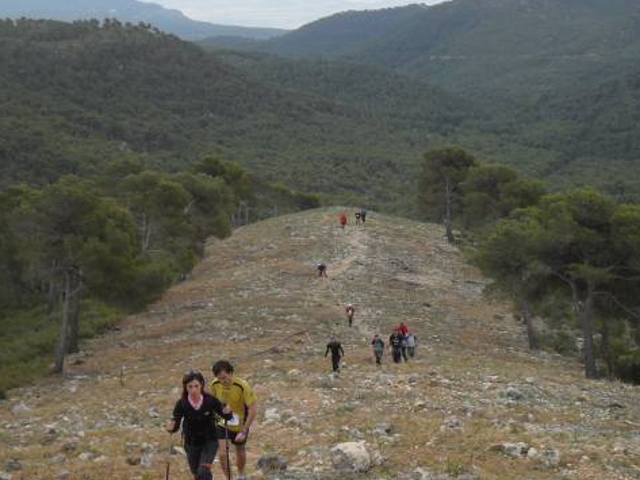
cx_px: 474
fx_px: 1627
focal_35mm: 88
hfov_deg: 22.1
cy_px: 264
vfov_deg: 16.8
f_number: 5
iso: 100
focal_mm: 9.3
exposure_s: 1/60
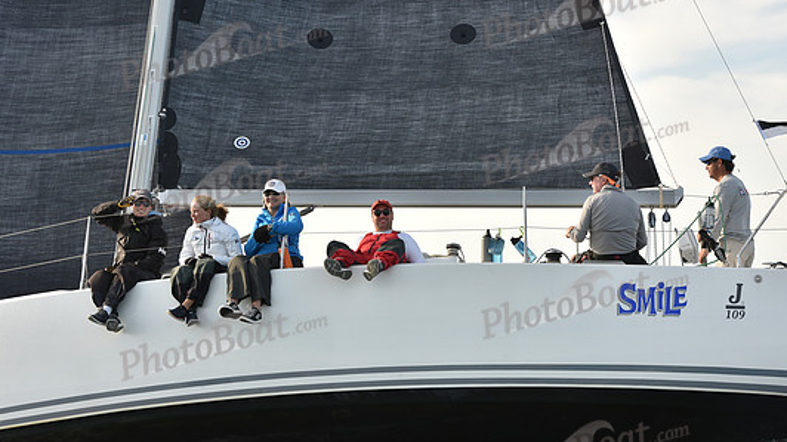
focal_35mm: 80
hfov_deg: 26.5
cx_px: 405
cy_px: 245
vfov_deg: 15.1
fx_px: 1669
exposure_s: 1/320
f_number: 8
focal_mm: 70
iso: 250
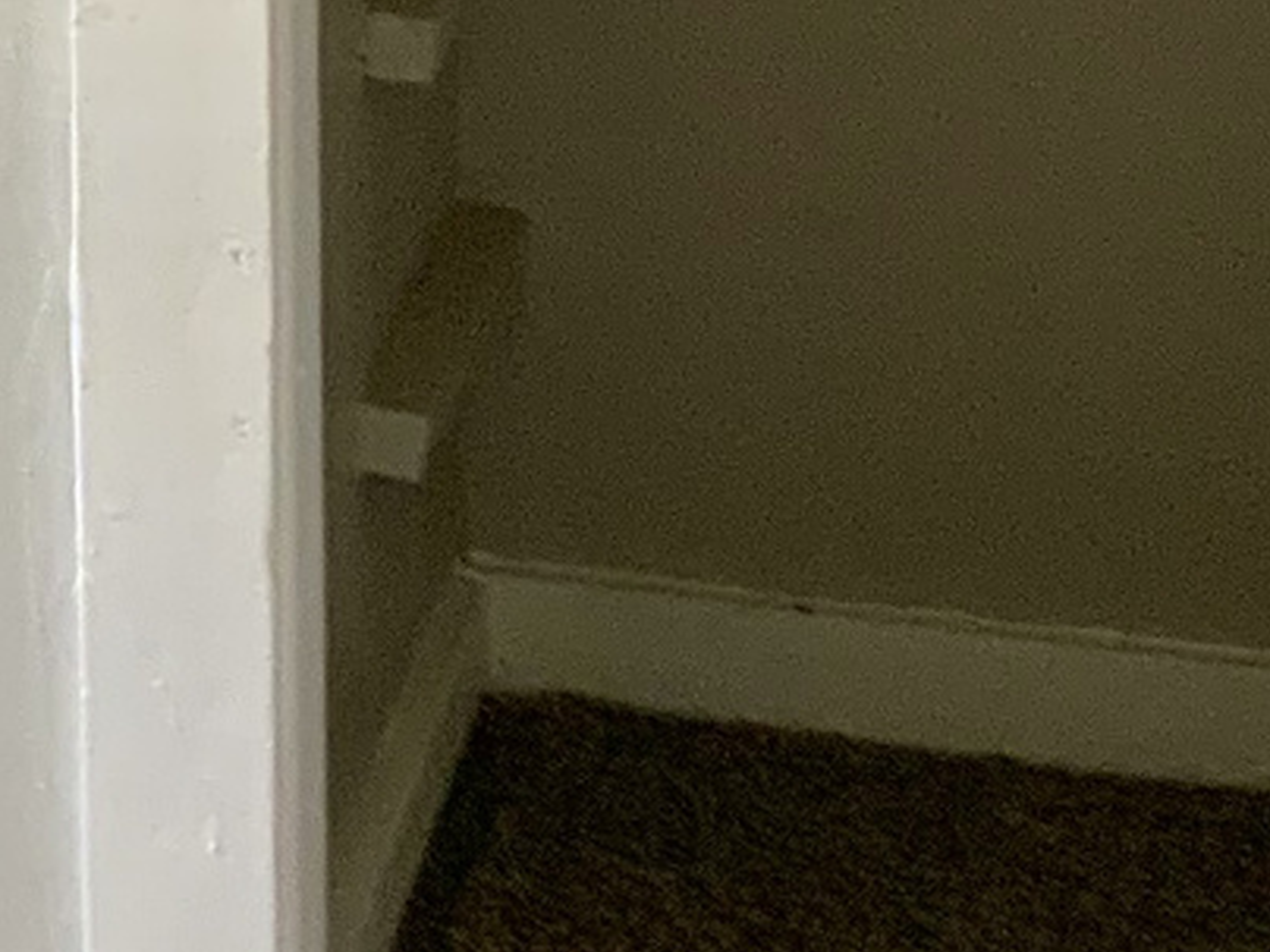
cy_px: -610
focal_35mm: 147
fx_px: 5393
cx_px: -836
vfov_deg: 9.7
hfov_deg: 12.5
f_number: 1.8
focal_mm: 3
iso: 160
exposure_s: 1/60
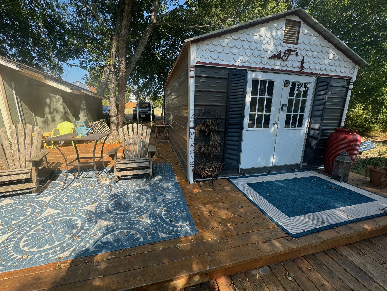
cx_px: 194
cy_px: 146
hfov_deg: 102.1
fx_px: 157
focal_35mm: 14
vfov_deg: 85.7
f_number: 2.2
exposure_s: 1/405
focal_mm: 2.22
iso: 40
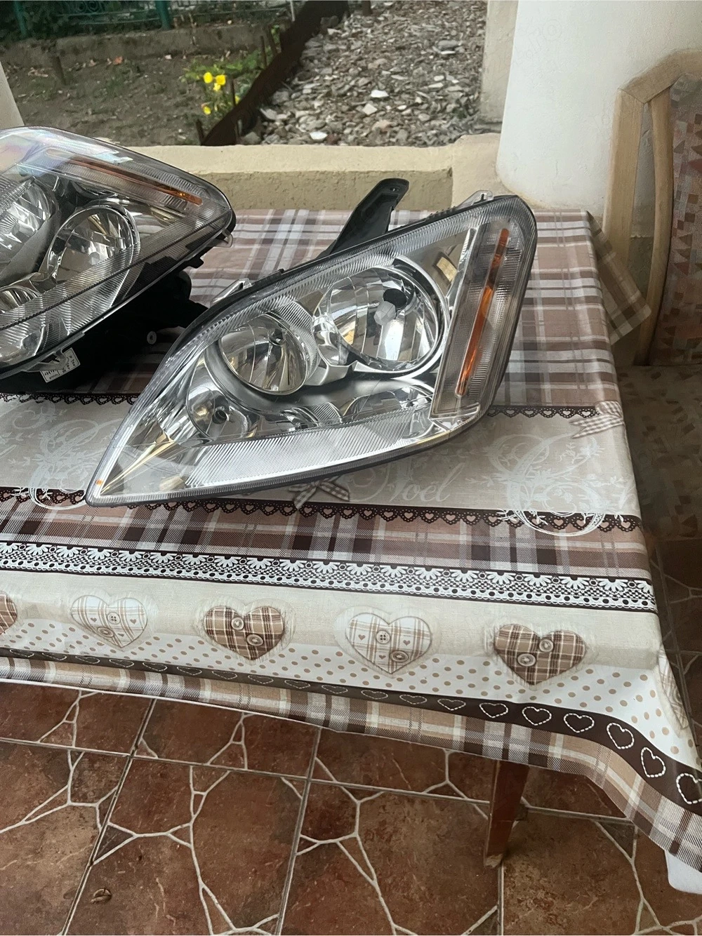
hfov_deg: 53.0
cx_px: 351
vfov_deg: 67.3
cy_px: 468
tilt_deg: -45.9
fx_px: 703
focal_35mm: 26
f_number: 1.5
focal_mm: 5.7
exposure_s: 1/60
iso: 500
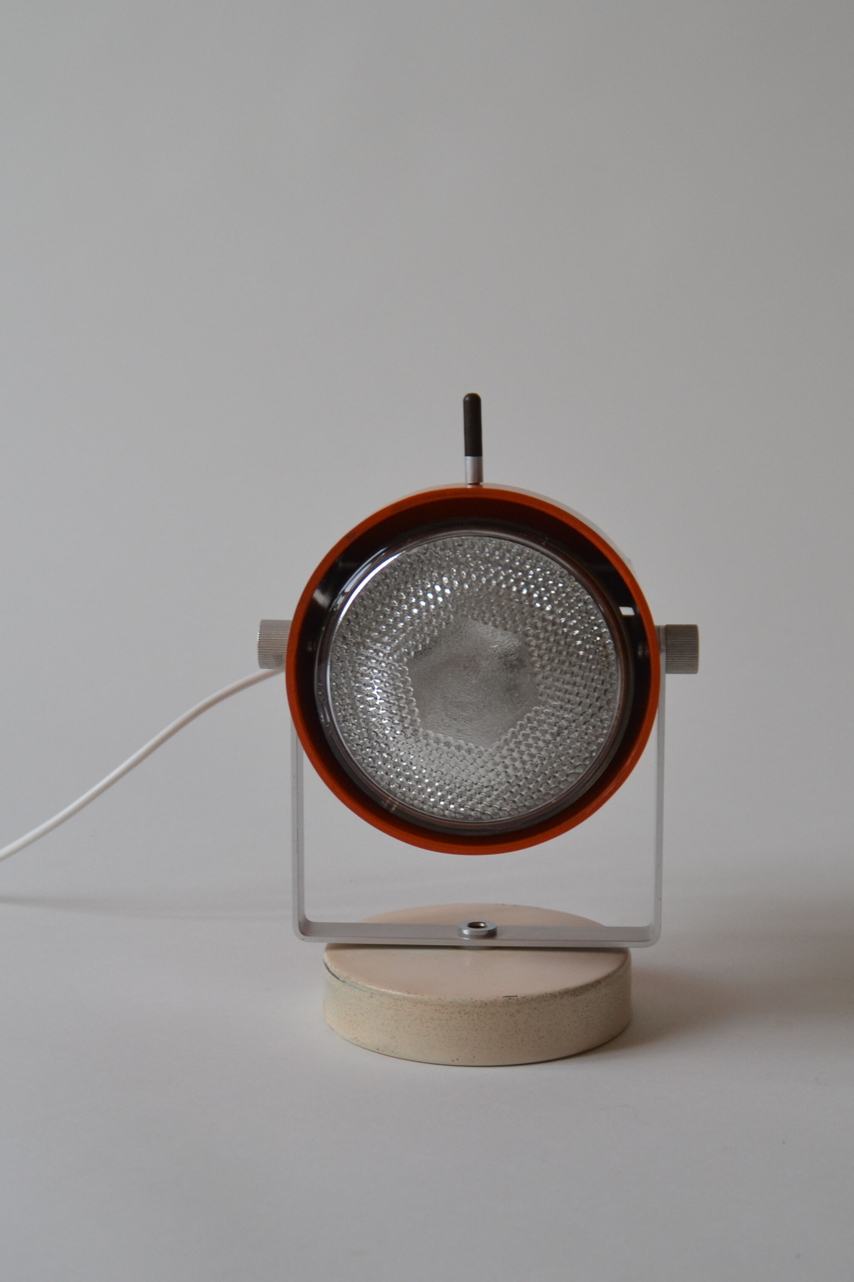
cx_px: 479
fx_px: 2348
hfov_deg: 20.6
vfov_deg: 30.5
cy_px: 639
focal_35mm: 66
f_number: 5
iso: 400
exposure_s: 1/100
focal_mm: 32
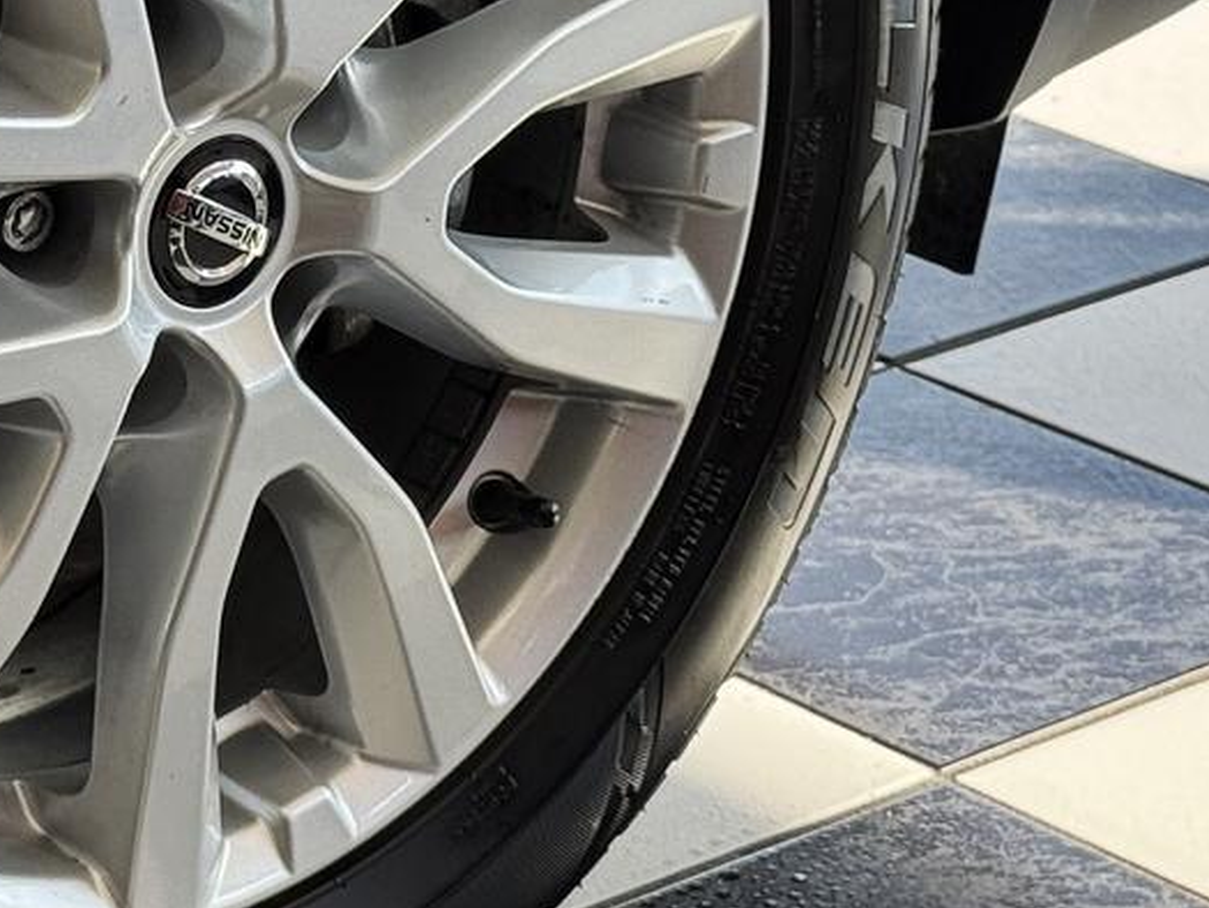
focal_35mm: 161
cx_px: 223
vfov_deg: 9.2
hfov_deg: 12.2
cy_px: 251
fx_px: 5624
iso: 64
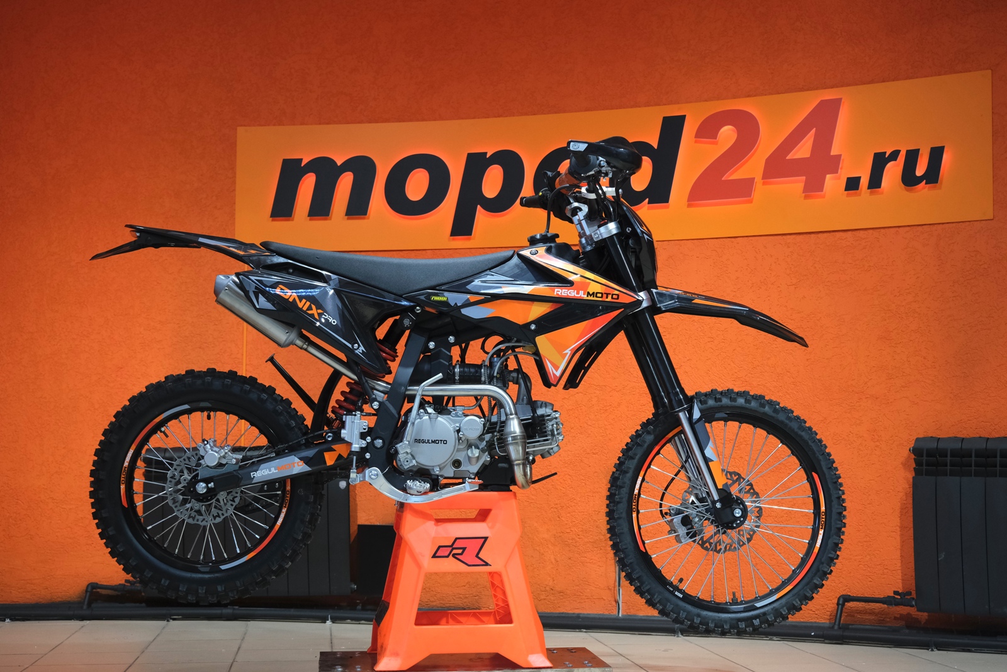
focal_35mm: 51
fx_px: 1427
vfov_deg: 26.5
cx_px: 504
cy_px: 336
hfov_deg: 38.9
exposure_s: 1/100
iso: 1600
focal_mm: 34.2
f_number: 4
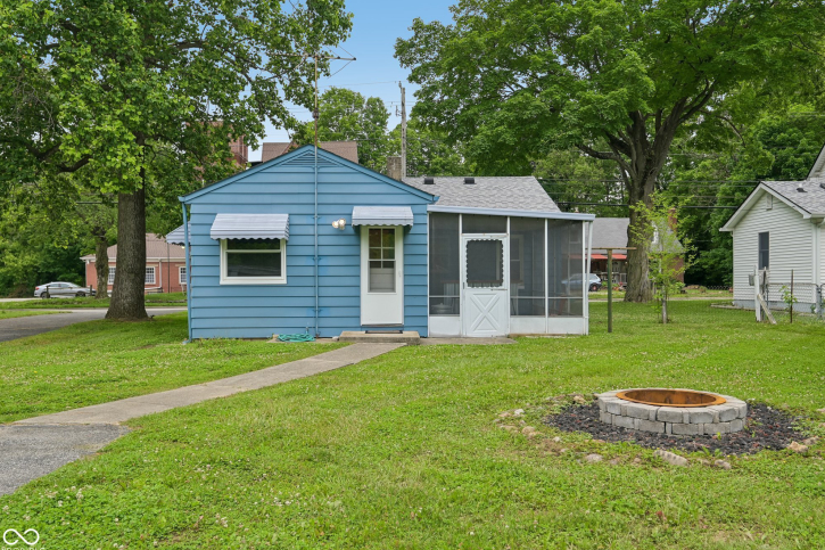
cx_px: 411
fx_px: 687
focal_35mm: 30
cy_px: 281
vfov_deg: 43.6
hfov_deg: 61.9
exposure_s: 1/125
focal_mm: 29
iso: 100
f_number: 8
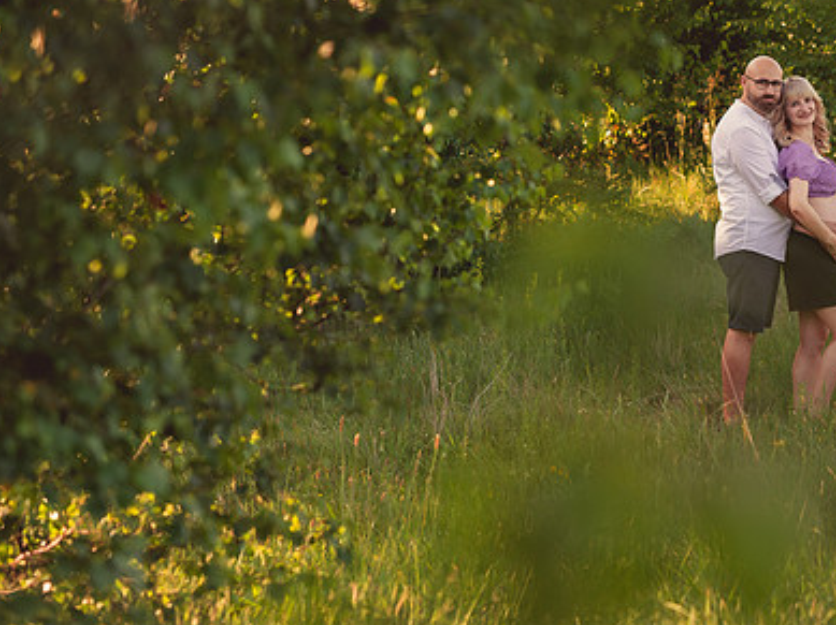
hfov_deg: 14.4
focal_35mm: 136
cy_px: 275
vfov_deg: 10.9
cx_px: 648
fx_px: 3281
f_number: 2.8
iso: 400
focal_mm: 85
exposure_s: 1/1000
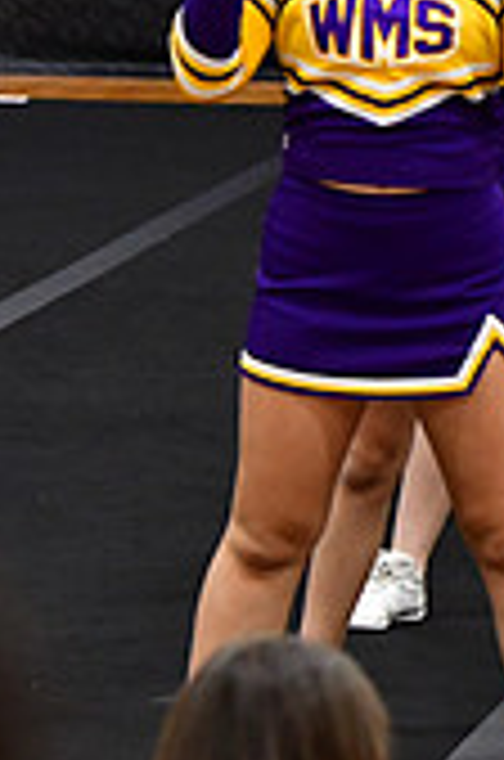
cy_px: 133
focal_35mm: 444
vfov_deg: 4.6
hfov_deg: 3.1
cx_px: 1228
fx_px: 9362
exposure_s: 1/500
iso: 4000
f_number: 3.5
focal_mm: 86
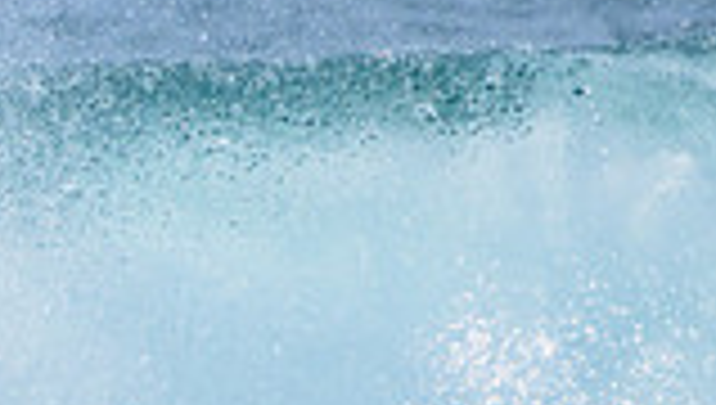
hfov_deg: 0.6
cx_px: -572
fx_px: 72596
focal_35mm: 3818
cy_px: 619
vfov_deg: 0.3
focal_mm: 1000
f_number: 11
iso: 1100
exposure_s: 1/2000
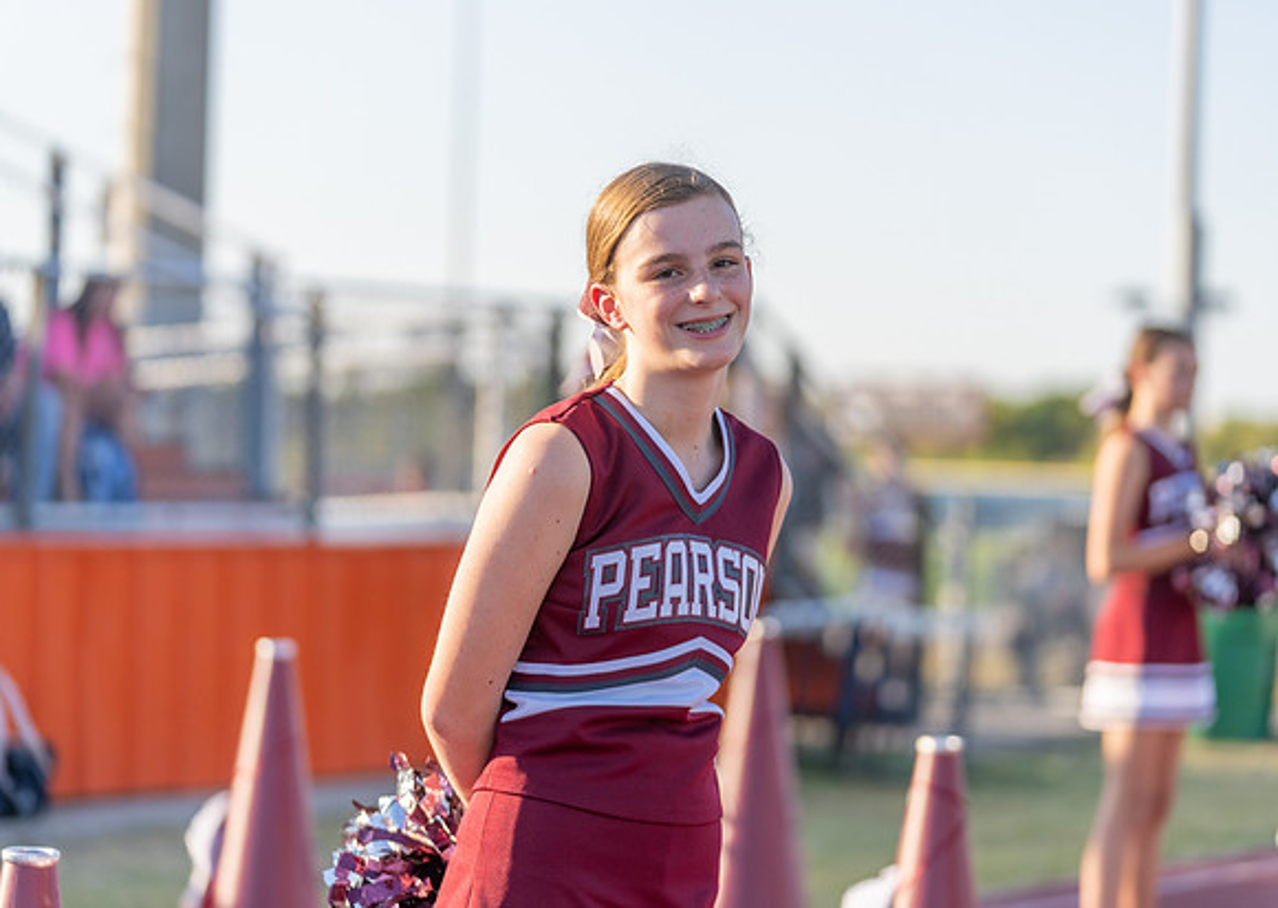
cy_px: 447
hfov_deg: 17.2
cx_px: 692
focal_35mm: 117
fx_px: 4228
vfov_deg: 12.3
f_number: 2.8
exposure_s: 1/1000
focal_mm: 110
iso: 100
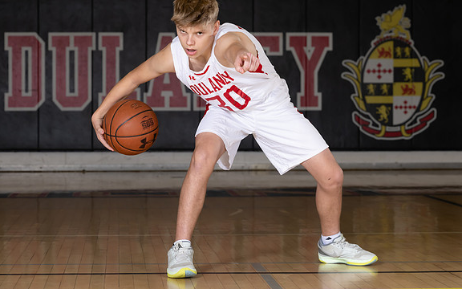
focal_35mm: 121
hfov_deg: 17.2
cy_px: 76
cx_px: 198
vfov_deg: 10.8
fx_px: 1524
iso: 400
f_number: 5.6
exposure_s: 1/125
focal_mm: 83
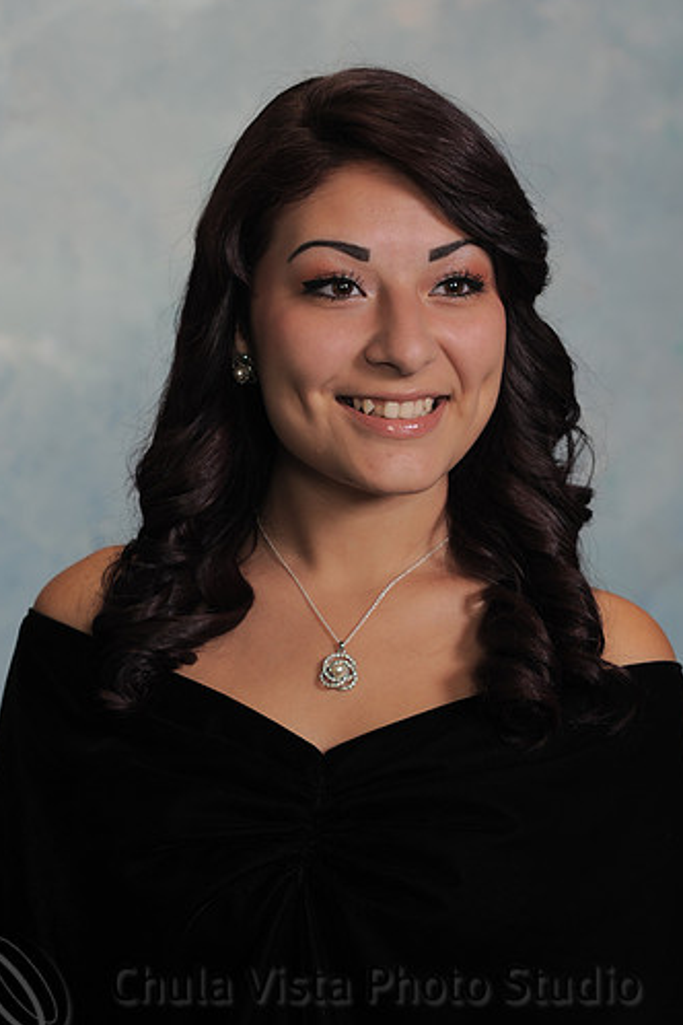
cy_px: 459
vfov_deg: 13.1
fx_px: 4468
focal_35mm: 157
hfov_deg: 8.7
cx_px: 302
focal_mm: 135
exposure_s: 1/125
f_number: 7.1
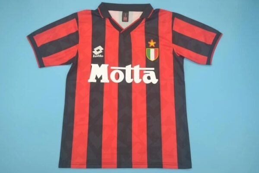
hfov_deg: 57.2
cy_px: 86
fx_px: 237
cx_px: 130
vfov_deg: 40.0
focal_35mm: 33
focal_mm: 22
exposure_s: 1/100
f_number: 4
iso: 200
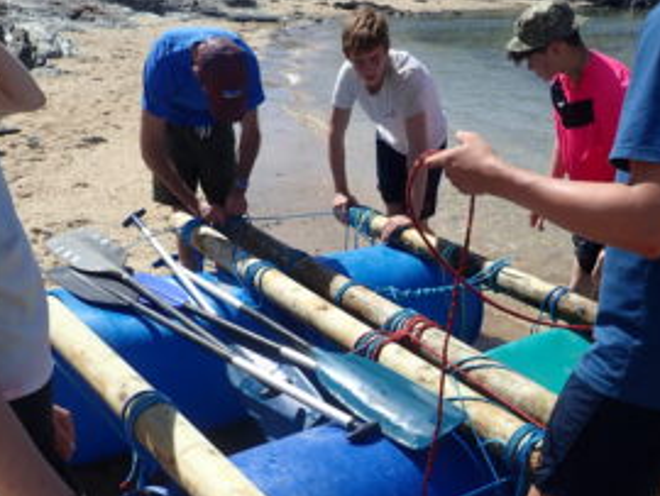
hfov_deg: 50.1
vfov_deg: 38.2
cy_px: 340
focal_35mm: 37
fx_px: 706
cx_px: 354
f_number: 8
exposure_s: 1/200
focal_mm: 4.5
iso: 100
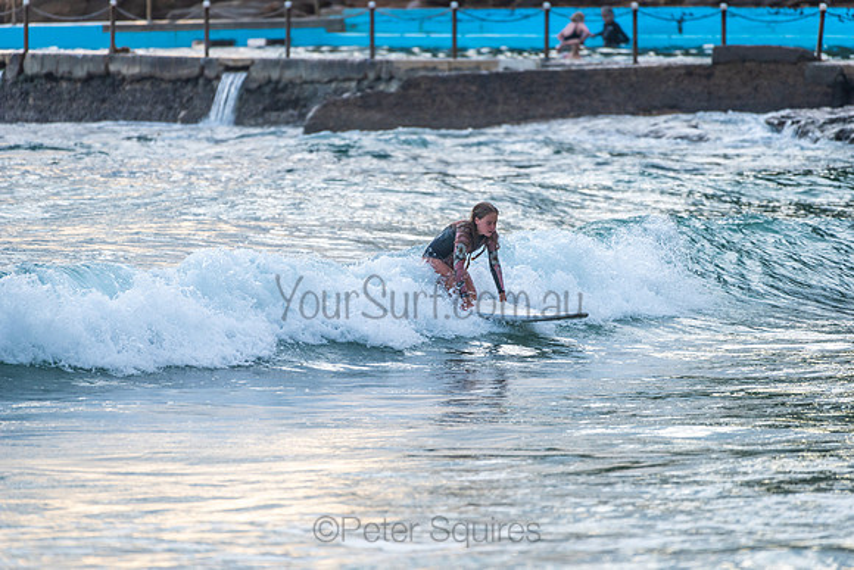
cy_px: 285
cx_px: 427
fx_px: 11863
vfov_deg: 2.8
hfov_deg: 4.1
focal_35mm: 500
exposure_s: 1/800
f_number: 5.6
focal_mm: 500
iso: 280
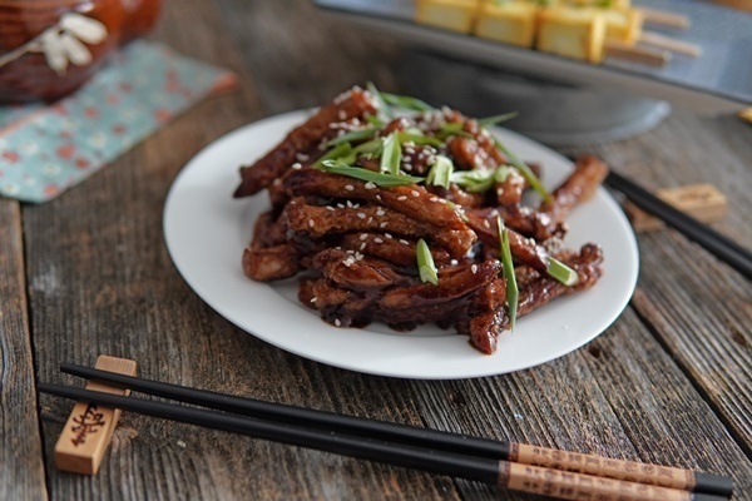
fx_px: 940
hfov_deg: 43.6
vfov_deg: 29.9
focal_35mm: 45
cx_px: 376
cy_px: 250
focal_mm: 30
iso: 800
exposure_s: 1/60
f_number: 2
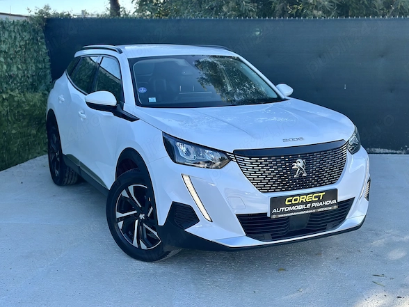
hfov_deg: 38.9
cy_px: 155
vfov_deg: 29.7
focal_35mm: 49
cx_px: 203
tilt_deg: -10.2
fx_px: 579
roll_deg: +0.4
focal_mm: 6.86
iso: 80
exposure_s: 1/1133
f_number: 1.78
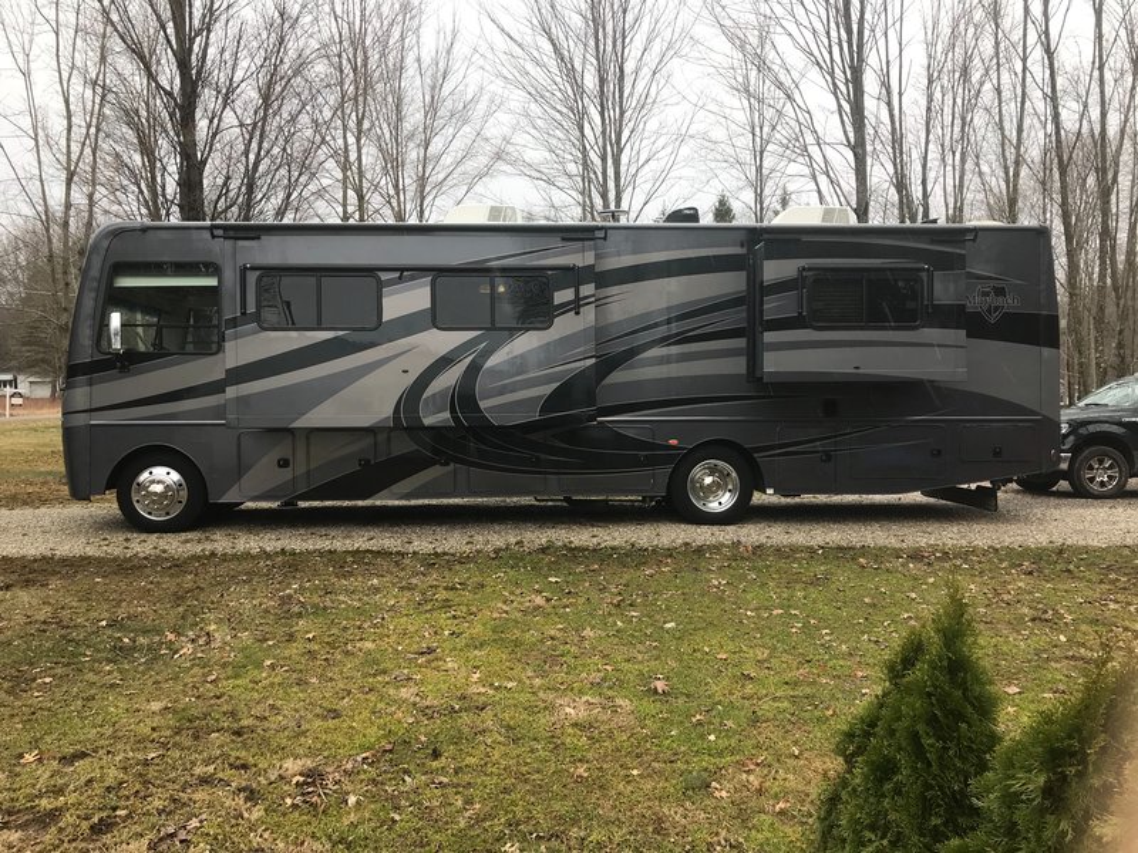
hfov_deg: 63.4
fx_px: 920
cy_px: 426
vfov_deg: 49.7
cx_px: 569
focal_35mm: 28
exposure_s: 1/273
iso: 20
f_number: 1.8
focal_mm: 3.99
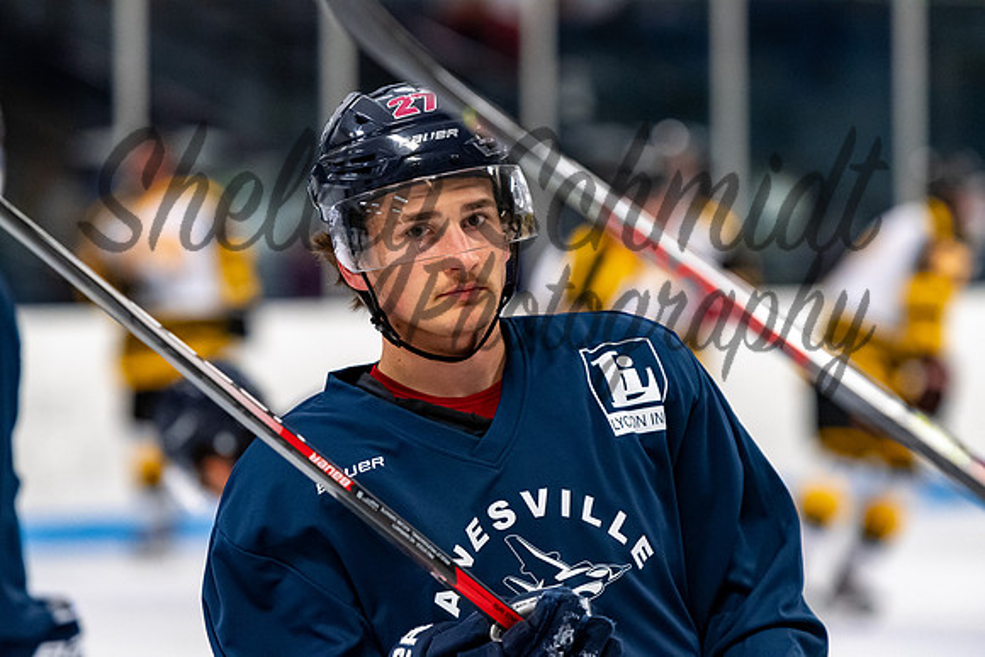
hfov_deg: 6.9
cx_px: 492
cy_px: 328
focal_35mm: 300
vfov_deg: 4.6
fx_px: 8210
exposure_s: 1/800
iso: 2500
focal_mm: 200
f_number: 3.5
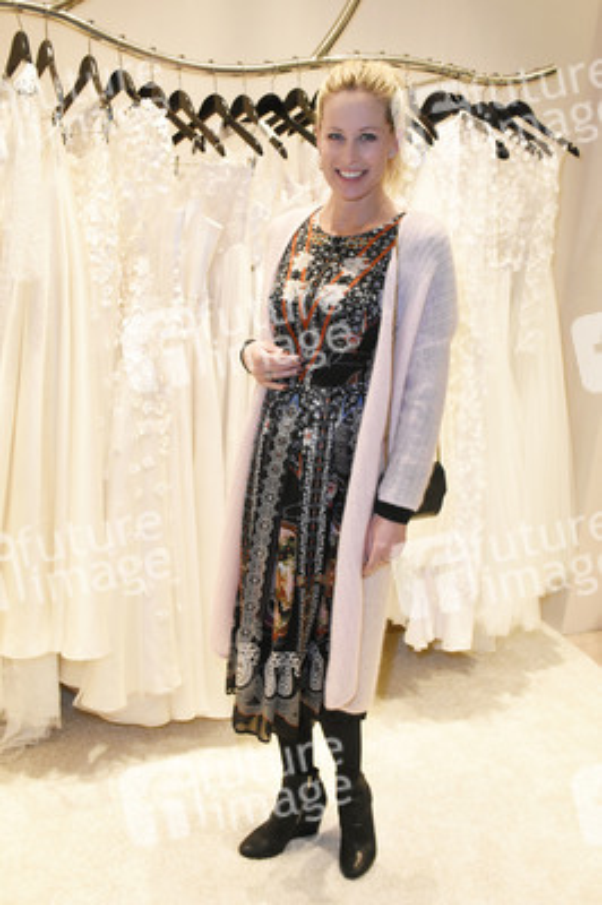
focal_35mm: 33
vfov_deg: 57.3
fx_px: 829
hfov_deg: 39.9
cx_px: 301
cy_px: 452
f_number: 6.3
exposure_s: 1/60
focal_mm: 22
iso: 3200
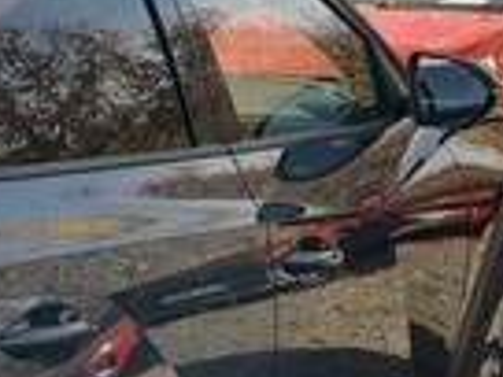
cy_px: 379
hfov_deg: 17.2
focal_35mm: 101
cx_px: -285
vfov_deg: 14.4
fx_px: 1468
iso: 20
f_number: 2
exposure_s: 1/108
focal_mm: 4.6
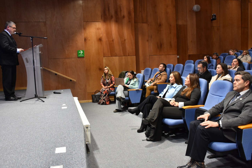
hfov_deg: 61.9
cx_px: 122
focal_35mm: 30
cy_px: 84
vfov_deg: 43.6
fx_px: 210
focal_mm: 18
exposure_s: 1/80
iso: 800
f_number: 4.5
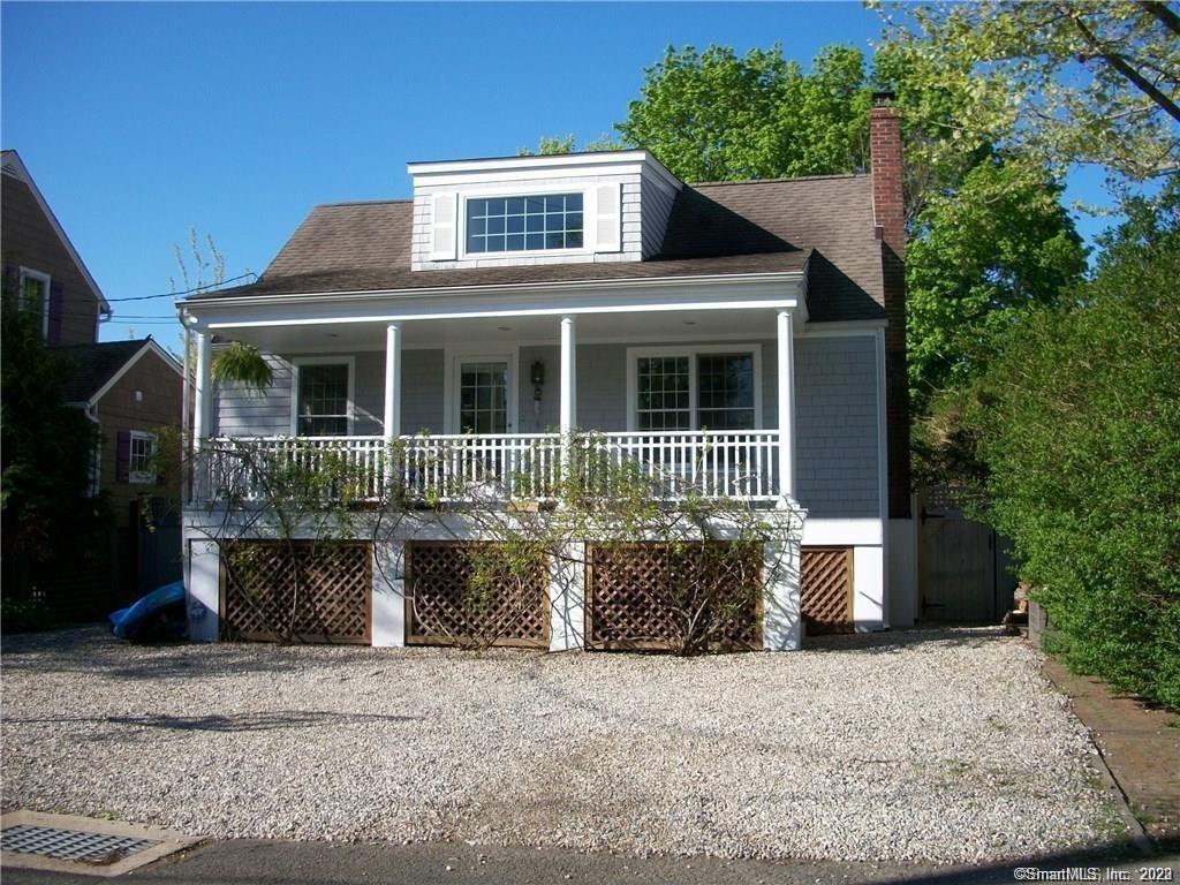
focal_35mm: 35
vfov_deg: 40.7
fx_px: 1193
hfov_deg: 52.6
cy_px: 442
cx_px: 590
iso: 80
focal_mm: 6.3
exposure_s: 1/800
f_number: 3.1
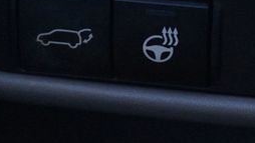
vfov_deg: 8.2
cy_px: -34
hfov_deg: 14.7
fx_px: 990
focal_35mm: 146
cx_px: 149
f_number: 5.6
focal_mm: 37
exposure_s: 1/60
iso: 2500
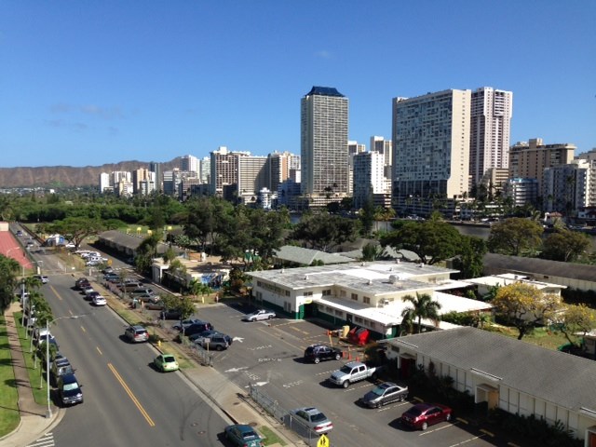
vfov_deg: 42.9
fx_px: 568
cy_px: 224
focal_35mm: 33
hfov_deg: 55.4
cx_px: 298
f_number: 2.4
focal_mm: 4.12
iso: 50
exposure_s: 1/1550
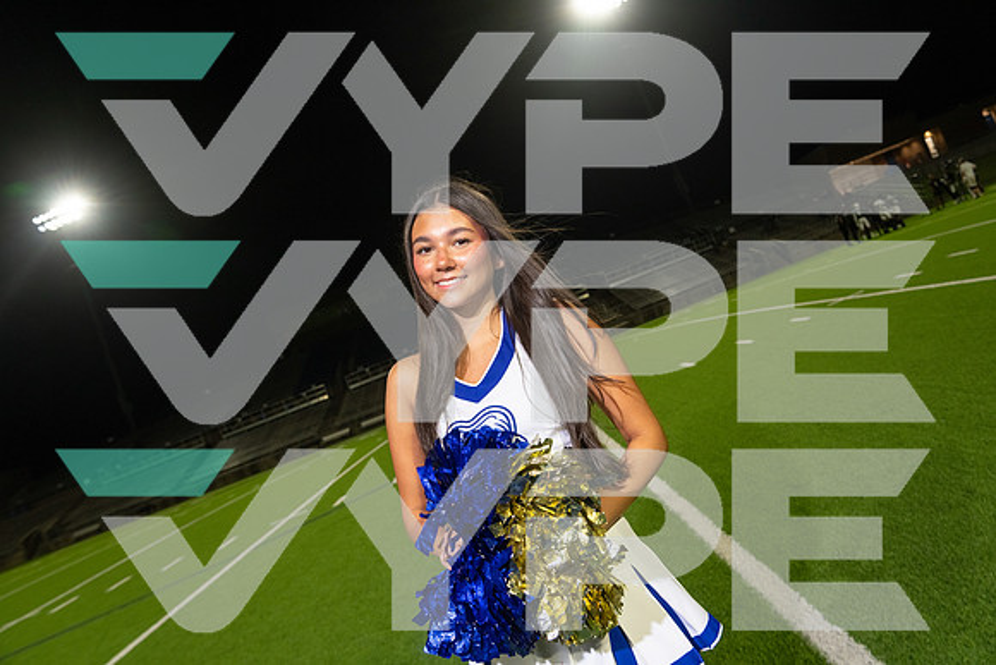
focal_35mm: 24
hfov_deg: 73.7
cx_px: 498
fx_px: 664
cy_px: 332
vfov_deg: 53.2
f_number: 4.5
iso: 1000
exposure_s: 1/200
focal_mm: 24
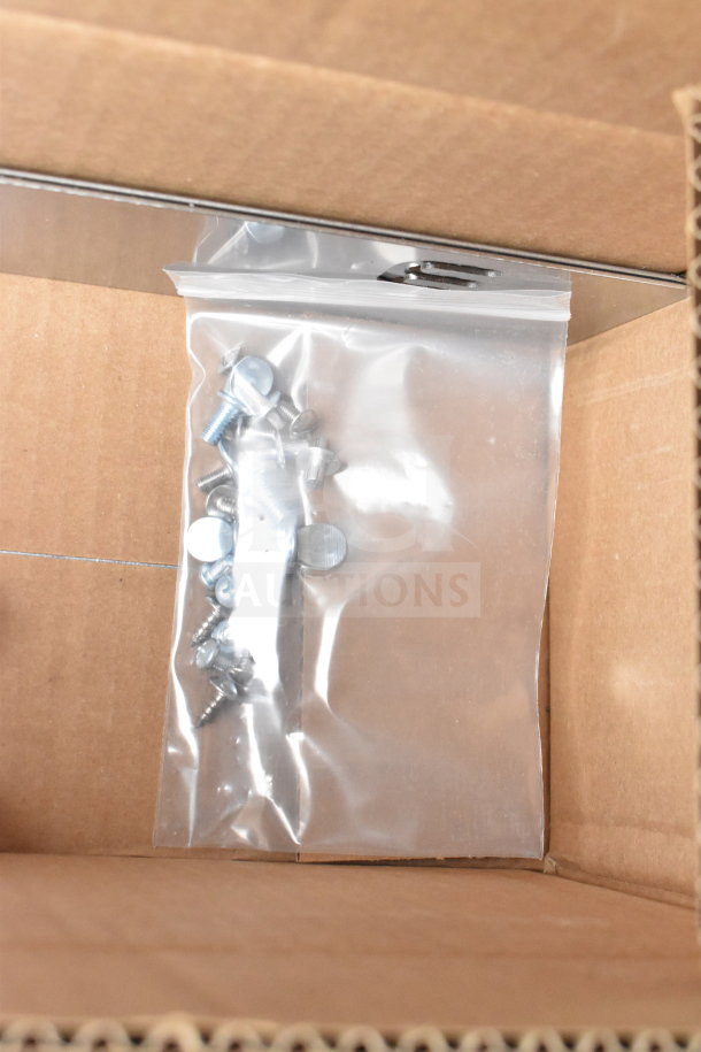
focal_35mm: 57
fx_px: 1665
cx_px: 350
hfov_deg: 23.8
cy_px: 526
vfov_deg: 35.1
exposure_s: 1/400
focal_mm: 38
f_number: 10
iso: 6400
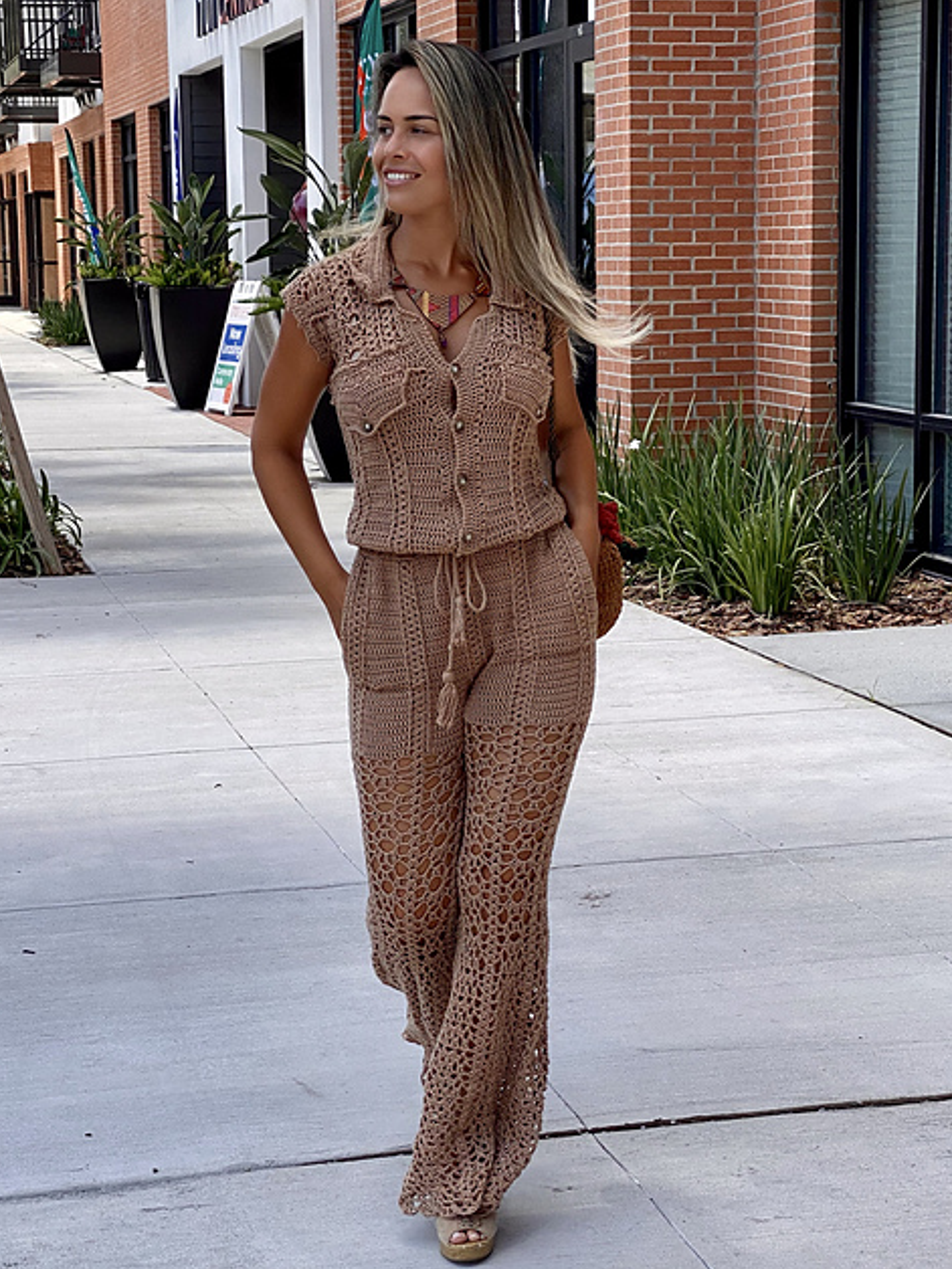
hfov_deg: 27.5
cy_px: 645
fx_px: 1943
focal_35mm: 53
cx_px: 473
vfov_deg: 36.2
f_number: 2
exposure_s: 1/475
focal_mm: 6
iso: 20
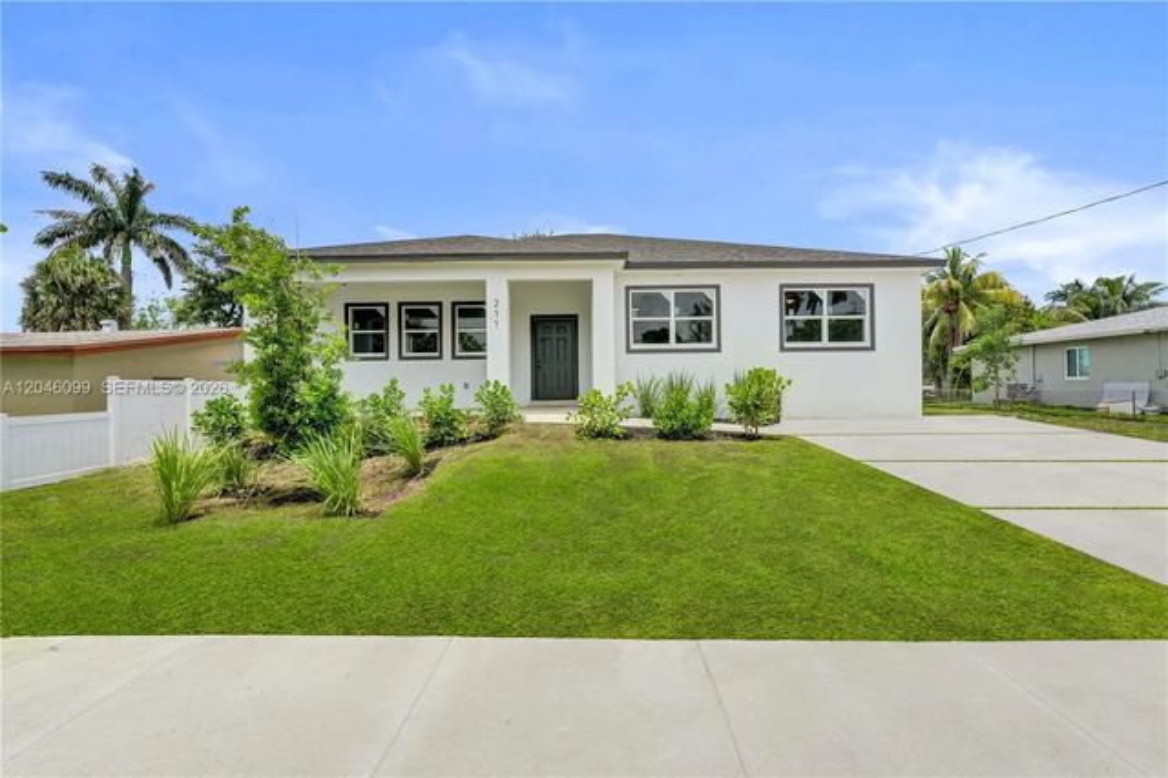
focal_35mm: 14
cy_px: 389
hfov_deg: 104.3
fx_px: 454
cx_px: 584
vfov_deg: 81.1
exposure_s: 1/500
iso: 1250
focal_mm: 14
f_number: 18
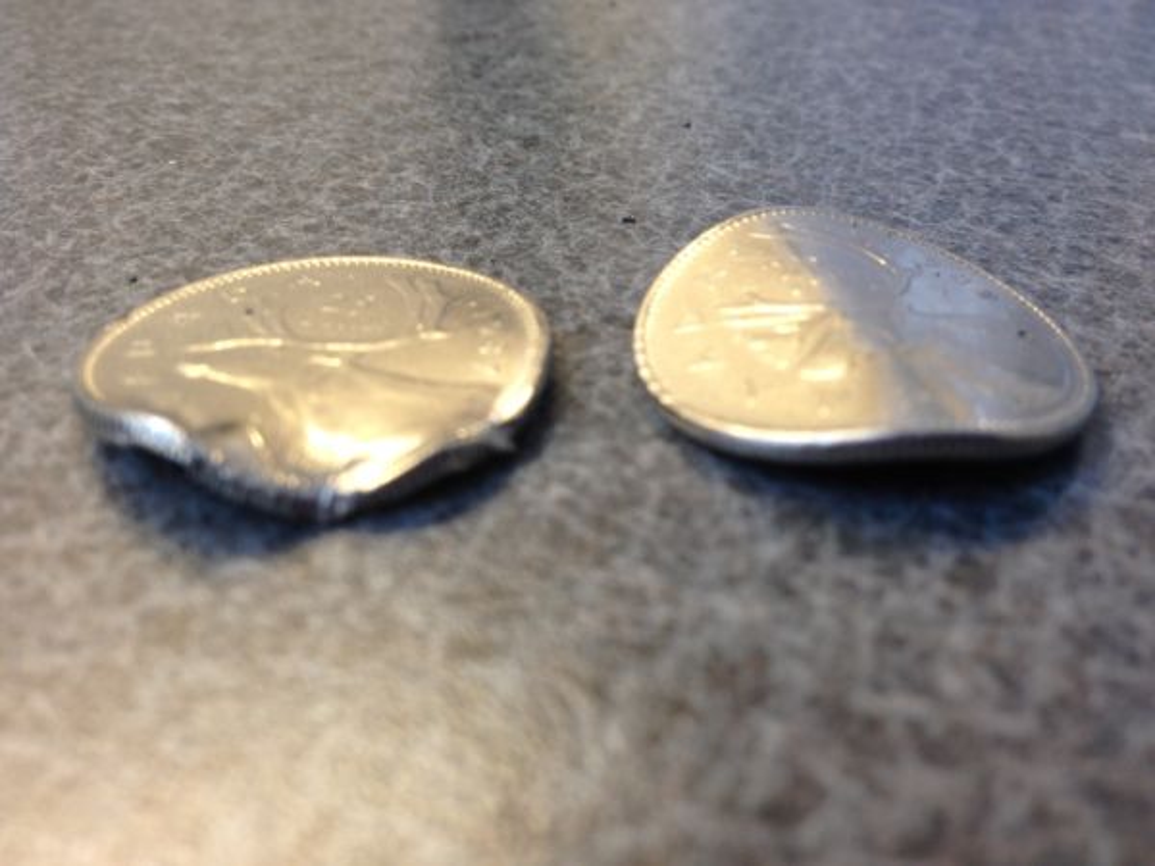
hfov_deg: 52.6
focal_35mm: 35
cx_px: 578
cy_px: 433
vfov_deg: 40.7
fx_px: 1168
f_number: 2.4
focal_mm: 4.28
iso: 80
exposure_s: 1/20
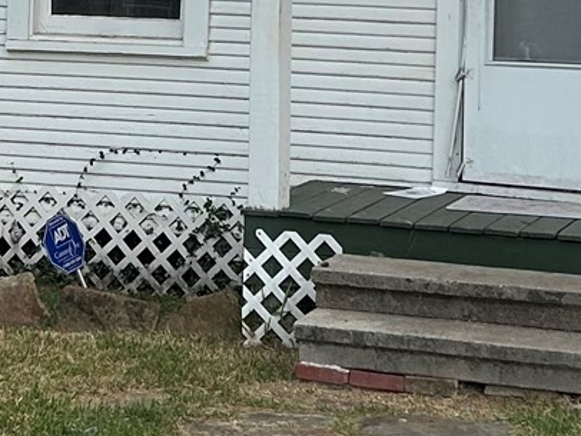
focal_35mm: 131
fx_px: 2200
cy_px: -137
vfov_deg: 11.0
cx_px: 266
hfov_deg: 15.0
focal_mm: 5.7
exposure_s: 1/2208
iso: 50
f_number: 1.5
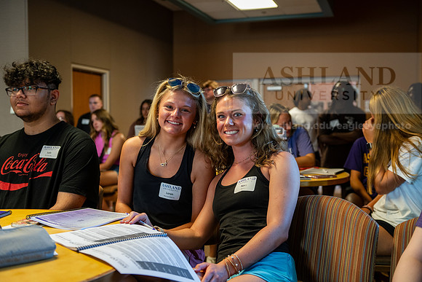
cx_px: 211
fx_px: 492
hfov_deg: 46.4
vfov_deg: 31.9
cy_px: 141
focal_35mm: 42
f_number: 3.2
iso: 800
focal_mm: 42
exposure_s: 1/100
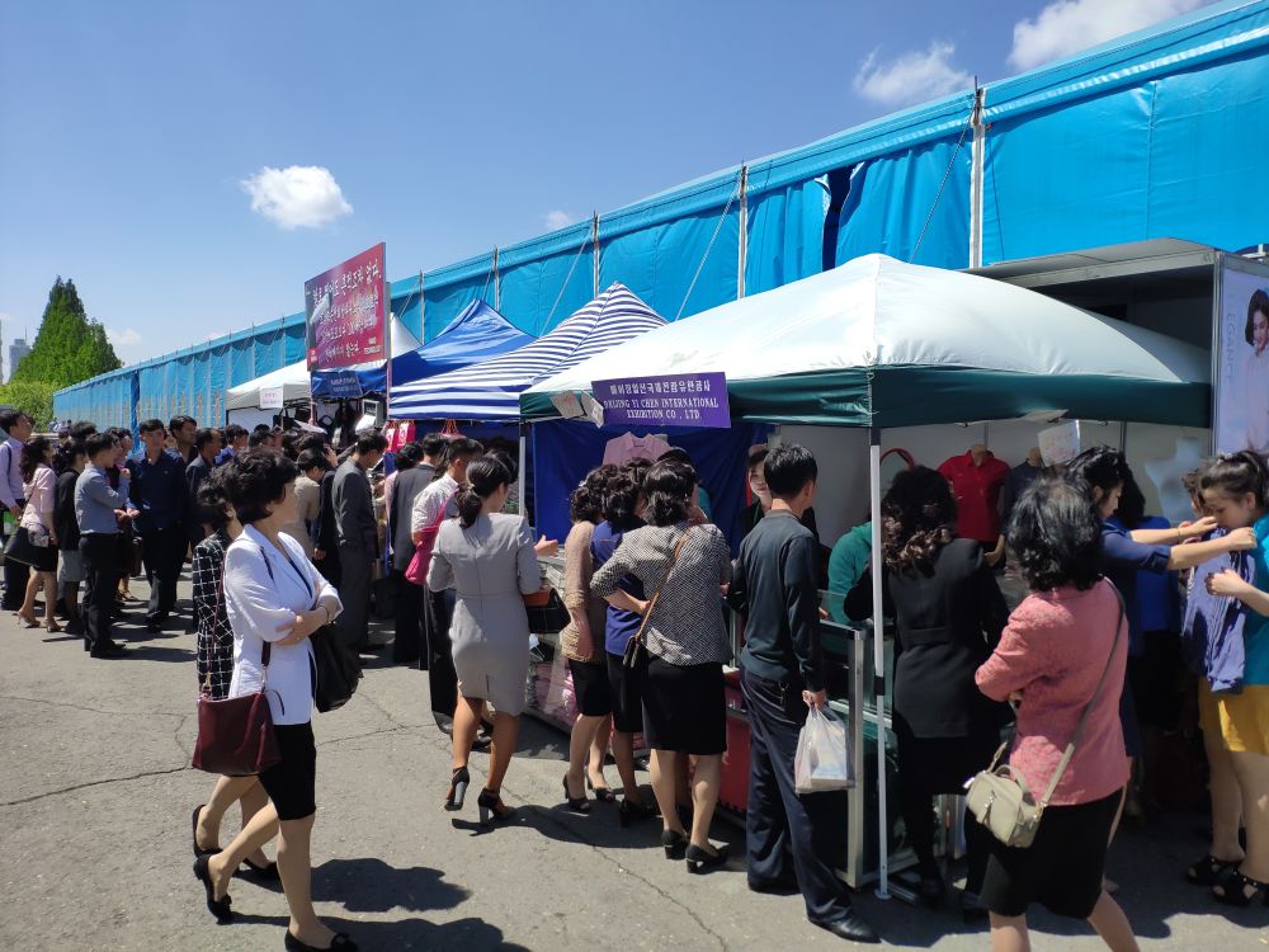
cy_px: 476
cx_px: 634
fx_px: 770
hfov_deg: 79.0
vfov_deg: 63.4
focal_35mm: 21
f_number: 1.8
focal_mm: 4.22
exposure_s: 1/2708
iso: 100
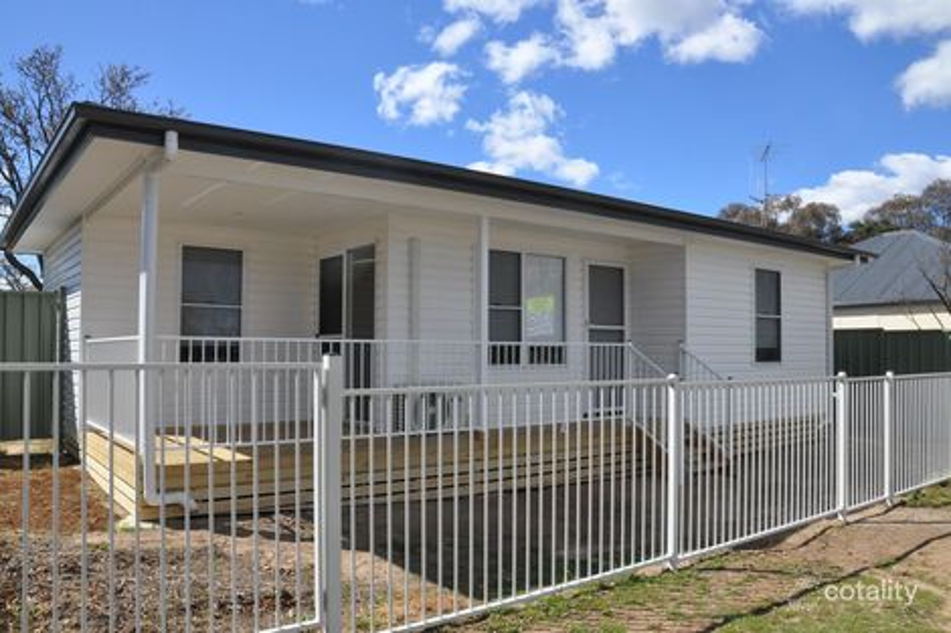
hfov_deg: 67.4
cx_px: 476
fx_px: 713
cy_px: 316
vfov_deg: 47.9
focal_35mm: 27
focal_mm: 18
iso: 1000
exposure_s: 1/800
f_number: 14
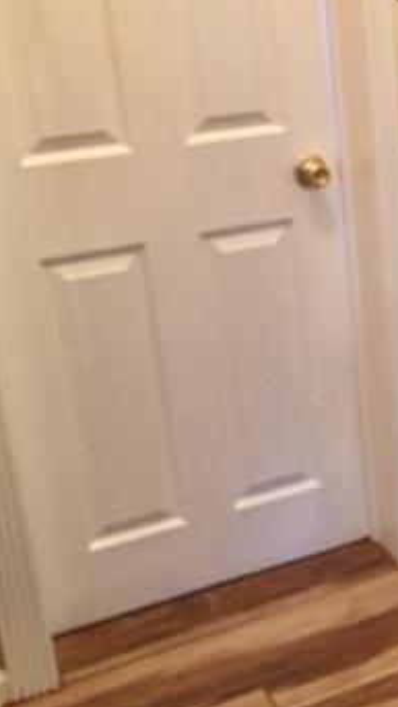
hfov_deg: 19.4
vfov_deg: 35.3
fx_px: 1107
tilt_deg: -20.5
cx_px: 458
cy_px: 291
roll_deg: +2.4
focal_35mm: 59
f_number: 2.2
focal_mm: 4.15
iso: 160
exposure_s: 1/30
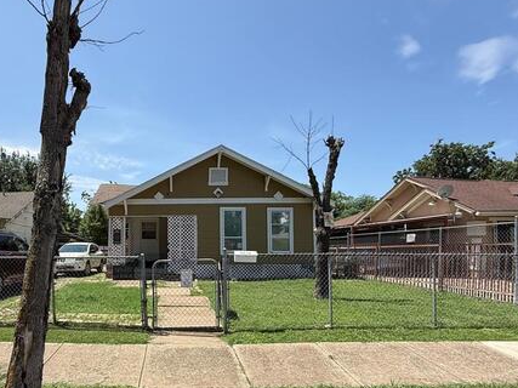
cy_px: 239
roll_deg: -0.1
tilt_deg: +2.1
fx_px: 314
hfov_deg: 76.7
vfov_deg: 62.7
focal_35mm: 21
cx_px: 177
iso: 50
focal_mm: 2.22
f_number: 2.2
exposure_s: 1/1656
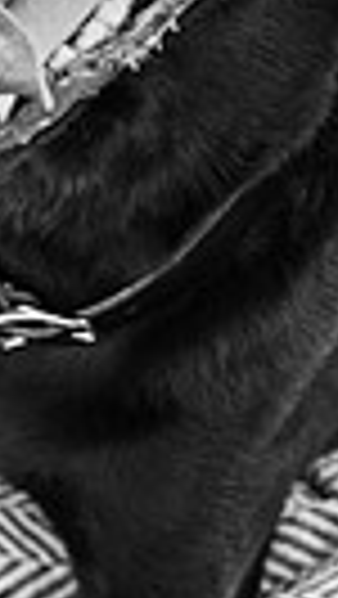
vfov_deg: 18.1
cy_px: 85
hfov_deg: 10.3
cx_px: 54
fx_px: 1861
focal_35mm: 117
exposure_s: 1/500
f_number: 3.2
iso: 320
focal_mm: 33
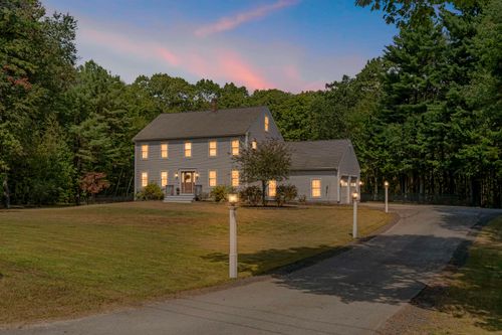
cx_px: 251
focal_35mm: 35
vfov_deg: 37.8
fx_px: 488
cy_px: 168
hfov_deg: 54.5
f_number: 8
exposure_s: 1/1500
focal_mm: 35
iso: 800
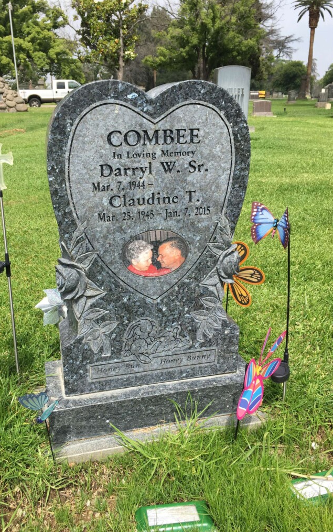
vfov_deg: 61.2
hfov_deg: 40.6
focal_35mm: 31
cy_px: 265
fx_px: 450
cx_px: 147
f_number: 2.2
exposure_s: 1/1148
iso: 25
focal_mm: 4.15
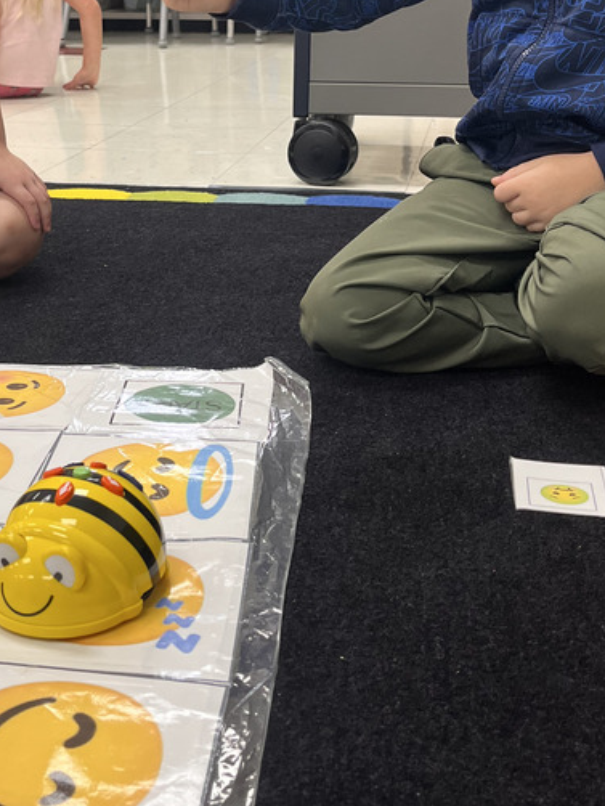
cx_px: 162
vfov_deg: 35.5
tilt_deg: -14.1
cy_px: 228
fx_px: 1234
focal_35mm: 53
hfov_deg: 27.2
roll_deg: +0.1
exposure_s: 1/120
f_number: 1.6
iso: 80
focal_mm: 5.1
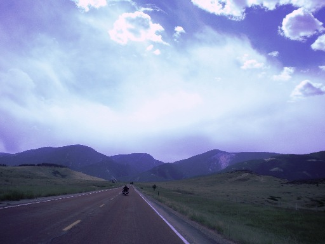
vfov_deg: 40.7
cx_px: 162
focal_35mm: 35
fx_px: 329
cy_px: 122
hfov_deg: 52.6
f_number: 4.6
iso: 80
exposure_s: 1/1000
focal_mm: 6.3
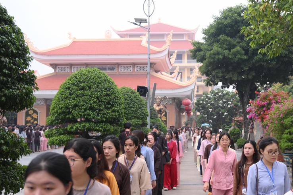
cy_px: 97
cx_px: 181
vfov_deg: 29.8
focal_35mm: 45
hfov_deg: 43.3
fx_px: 366
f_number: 4
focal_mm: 34
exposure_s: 1/100
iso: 1250
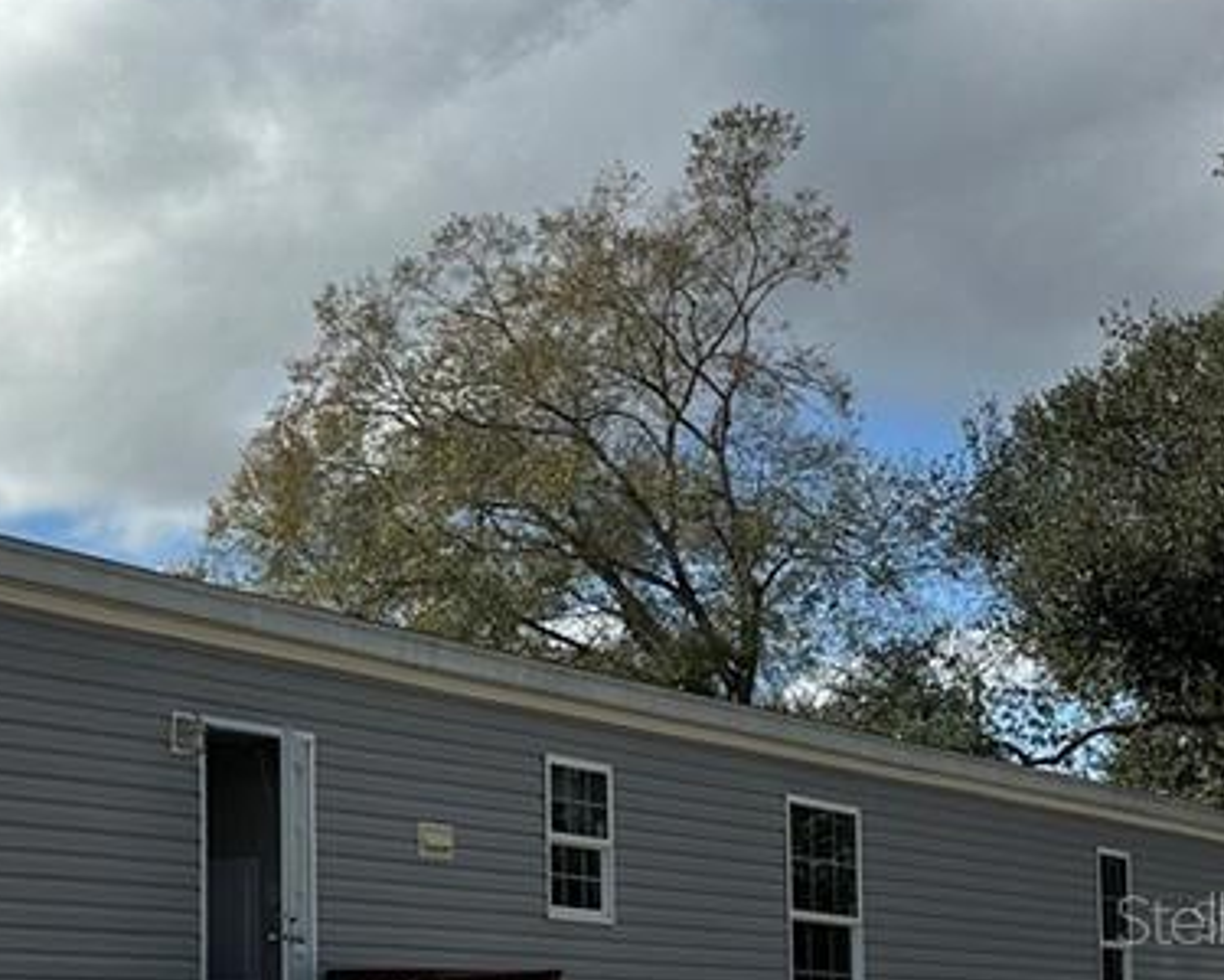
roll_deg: +0.6
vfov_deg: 20.0
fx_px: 2717
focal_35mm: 75
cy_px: 918
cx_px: -46
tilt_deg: +3.6
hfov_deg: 24.1
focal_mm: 6.86
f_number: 1.78
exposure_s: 1/8197
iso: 80
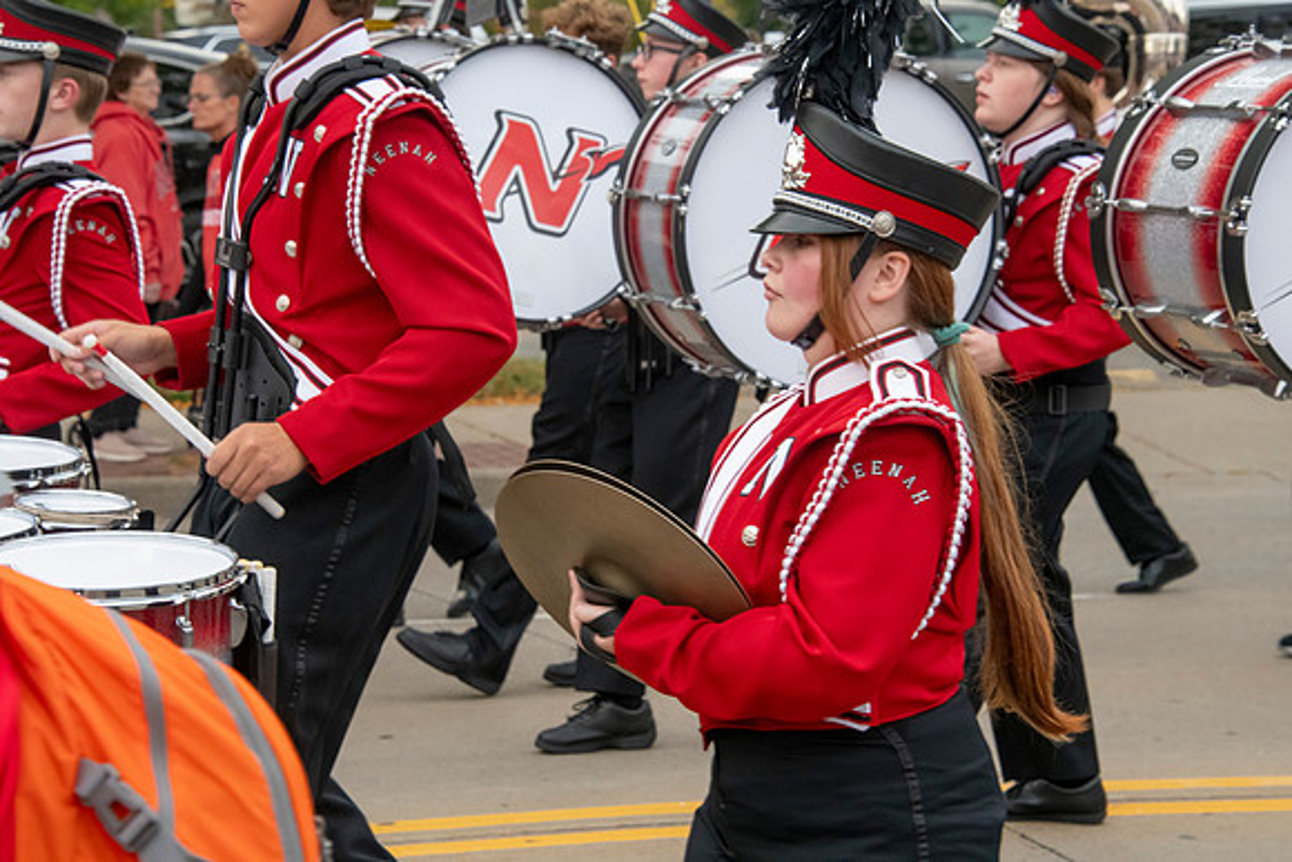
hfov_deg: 17.6
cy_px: 431
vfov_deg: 11.8
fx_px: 4164
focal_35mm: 116
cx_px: 646
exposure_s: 1/320
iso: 3200
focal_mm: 116
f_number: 11
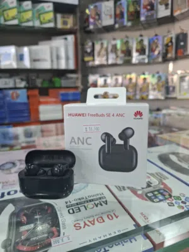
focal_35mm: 23
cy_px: 126
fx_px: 167
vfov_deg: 73.9
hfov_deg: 58.9
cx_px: 94
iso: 50
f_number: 1.8
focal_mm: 5.54
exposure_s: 1/128
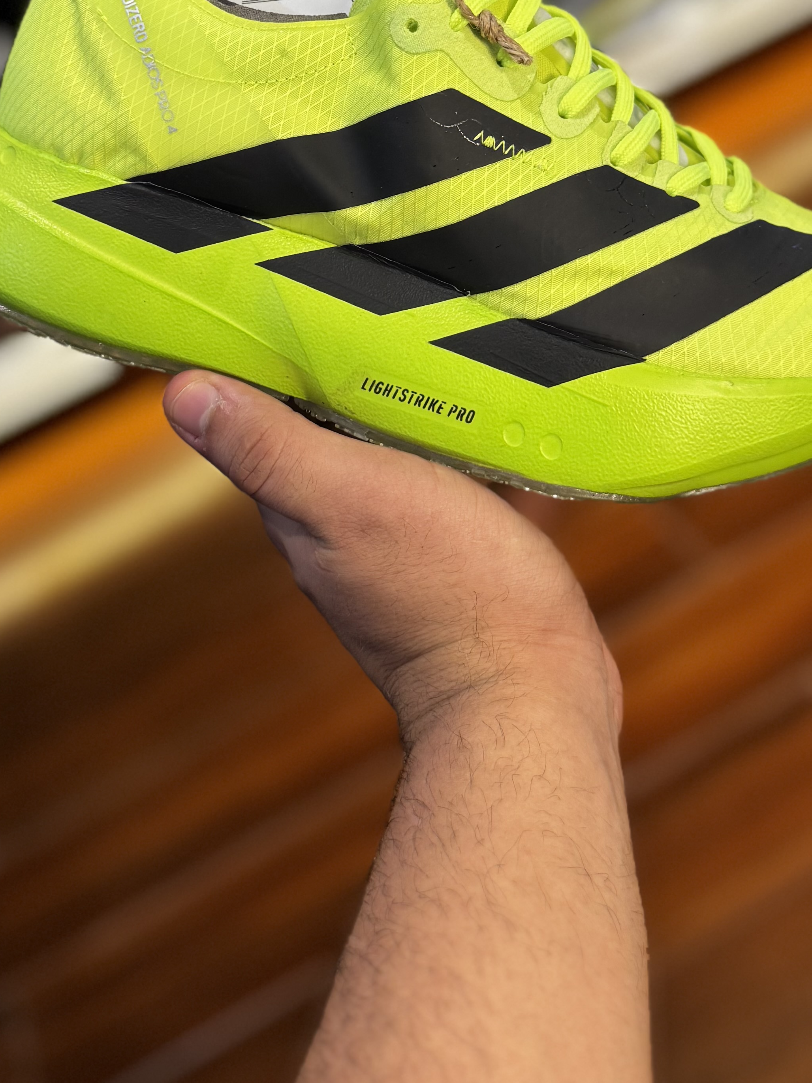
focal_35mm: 50
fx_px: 1564
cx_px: 392
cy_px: 190
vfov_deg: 36.6
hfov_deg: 29.1
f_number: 1.78
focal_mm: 6.76
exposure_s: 1/60
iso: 125
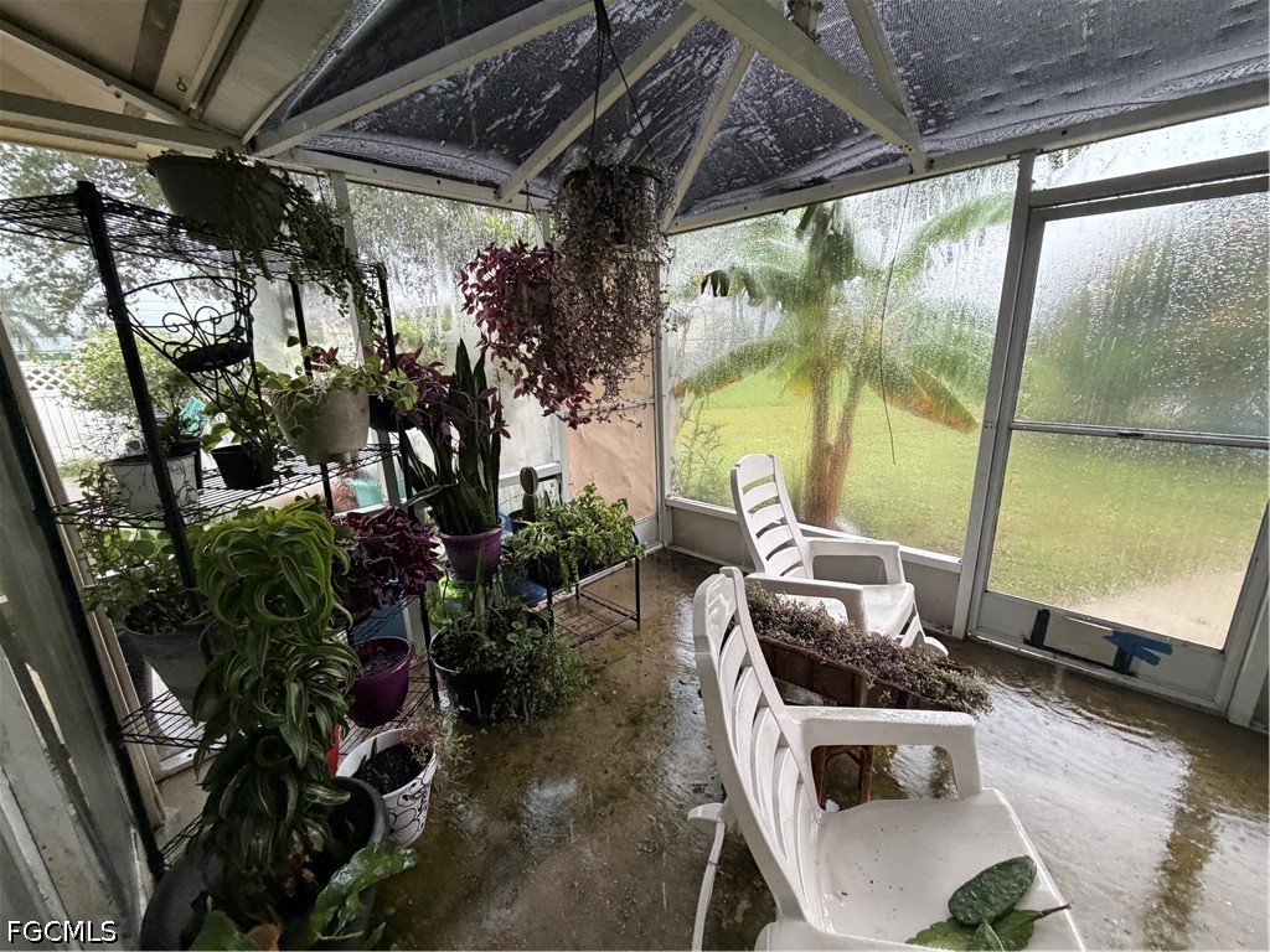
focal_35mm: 14
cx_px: 635
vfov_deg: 85.7
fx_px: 514
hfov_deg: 102.1
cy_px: 476
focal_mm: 2.22
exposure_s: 1/60
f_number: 2.2
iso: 320
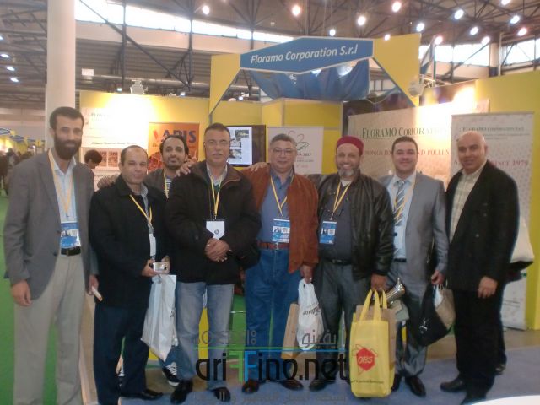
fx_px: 546
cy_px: 202
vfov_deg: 40.7
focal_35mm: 35
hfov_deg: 52.6
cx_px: 270
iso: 400
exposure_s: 1/60
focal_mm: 6.3
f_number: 3.1
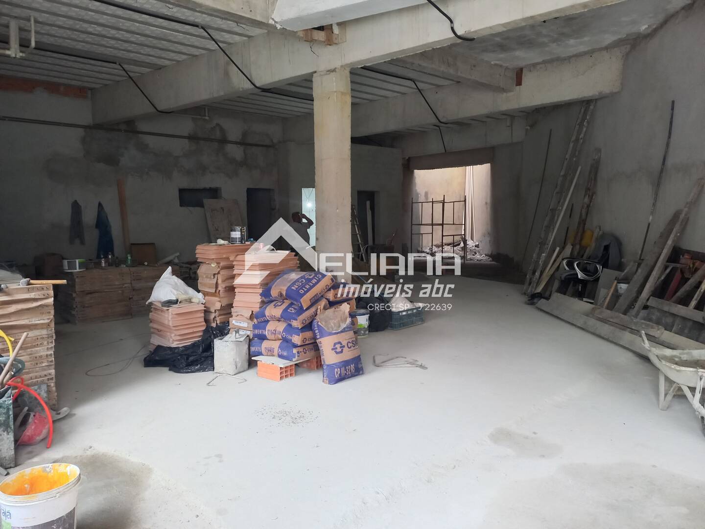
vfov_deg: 54.9
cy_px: 264
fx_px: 509
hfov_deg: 69.4
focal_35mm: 25
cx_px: 352
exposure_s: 1/24
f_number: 1.8
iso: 500
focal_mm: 4.65
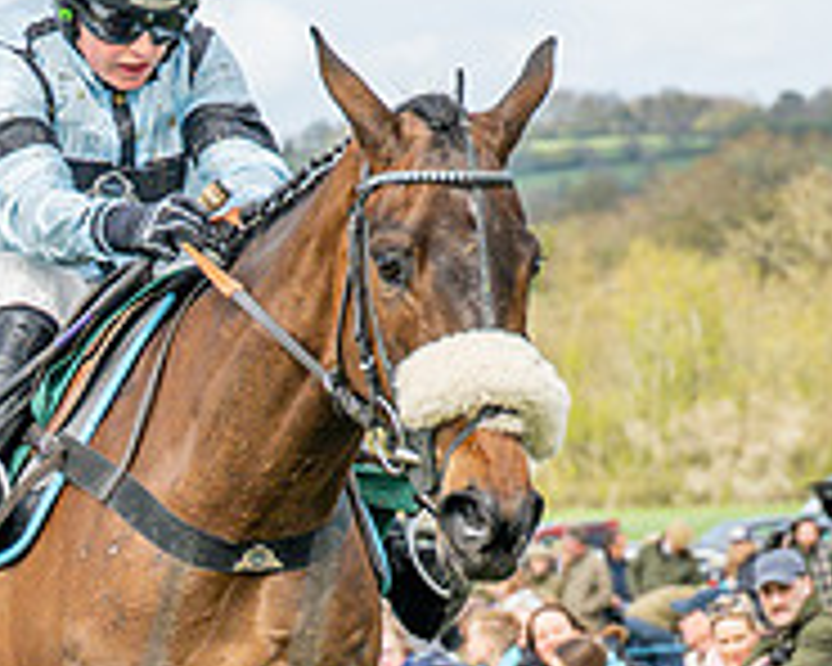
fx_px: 8865
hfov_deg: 5.4
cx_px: -3
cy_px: 585
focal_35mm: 360
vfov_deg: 4.3
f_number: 4
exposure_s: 1/2500
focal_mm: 70
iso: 400
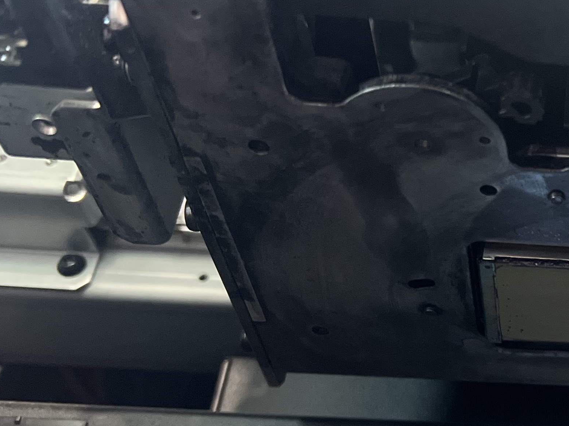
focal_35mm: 67
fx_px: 1101
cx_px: 696
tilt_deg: +34.1
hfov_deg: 25.7
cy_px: 279
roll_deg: -0.2
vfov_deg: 21.8
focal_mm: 5.7
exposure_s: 1/40
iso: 500
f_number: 1.5
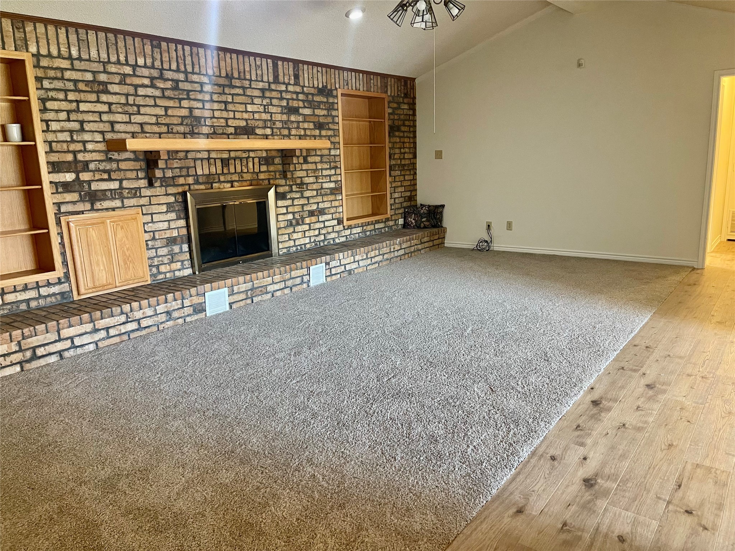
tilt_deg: -11.8
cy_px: 276
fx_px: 531
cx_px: 368
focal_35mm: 25
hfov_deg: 69.4
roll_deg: +1.7
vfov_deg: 54.9
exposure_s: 1/60
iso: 320
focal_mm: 5.1
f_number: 1.6
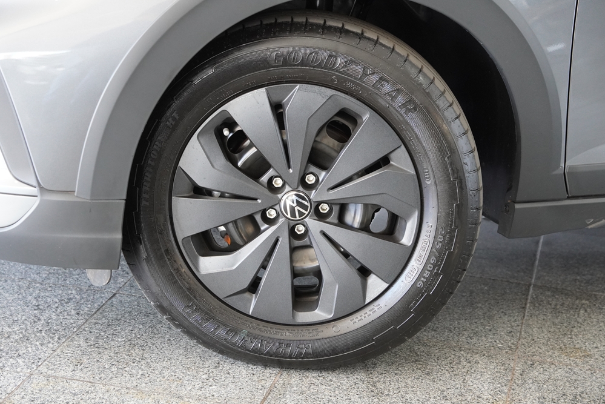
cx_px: 305
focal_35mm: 83
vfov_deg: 16.5
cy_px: 200
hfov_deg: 24.5
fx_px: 1395
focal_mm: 54
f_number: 4
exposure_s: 1/160
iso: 1600
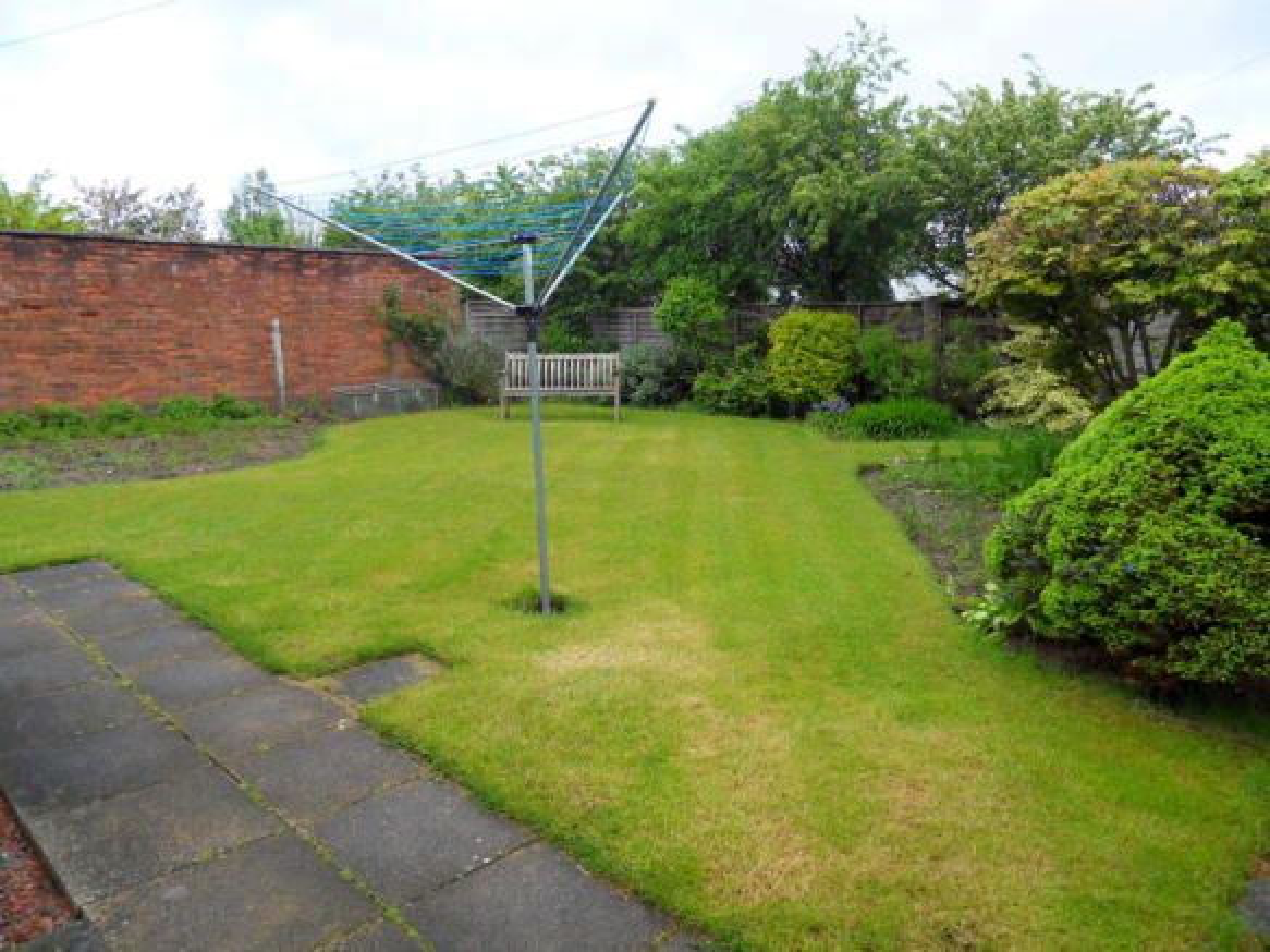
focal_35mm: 24
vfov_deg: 56.8
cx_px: 635
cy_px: 476
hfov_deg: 71.6
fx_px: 880
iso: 80
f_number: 7.5
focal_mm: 4.2
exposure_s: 1/90
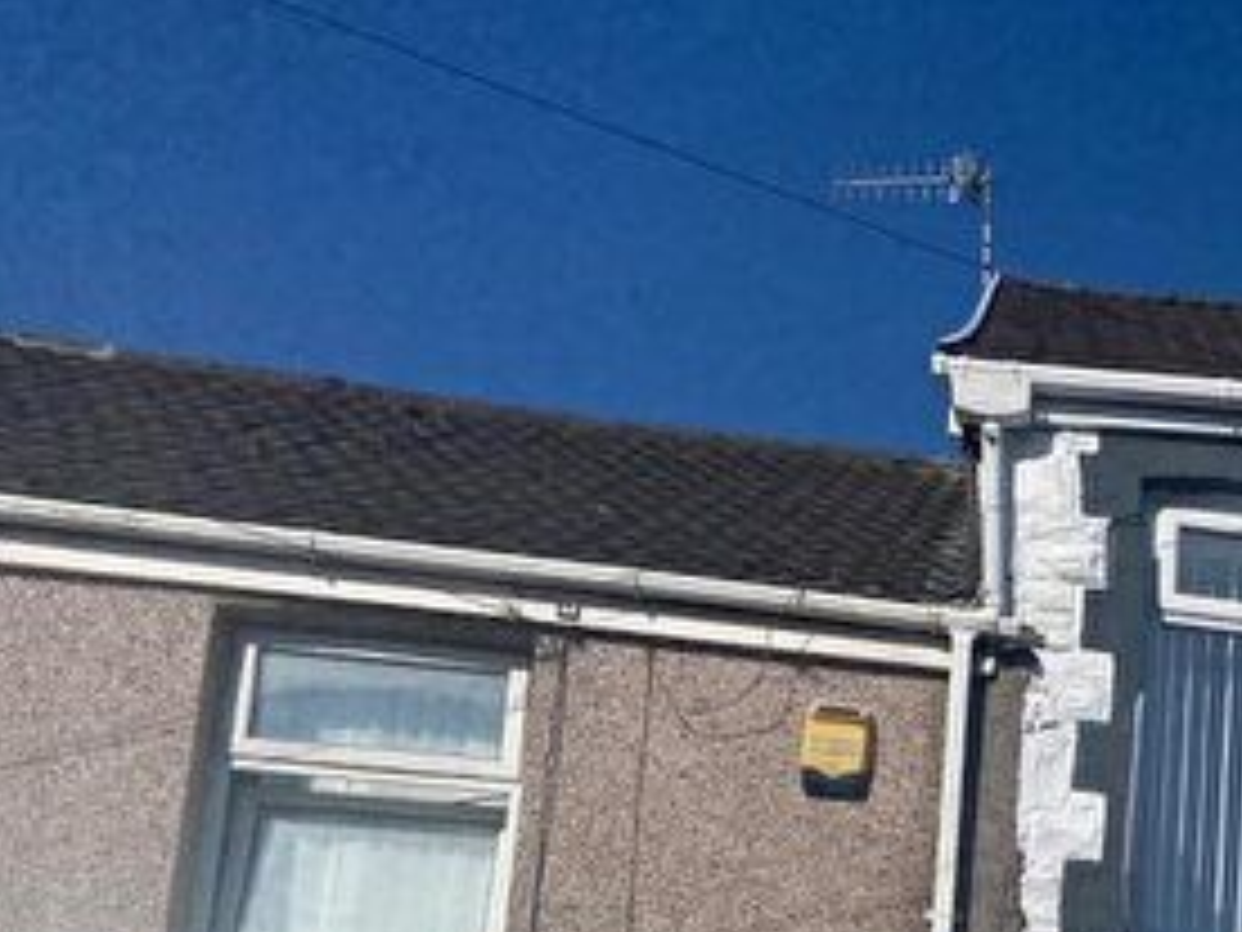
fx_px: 2368
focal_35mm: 66
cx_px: 1562
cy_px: 1173
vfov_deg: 20.5
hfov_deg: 25.7
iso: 32
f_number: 1.8
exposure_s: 1/8850
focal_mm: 4.25
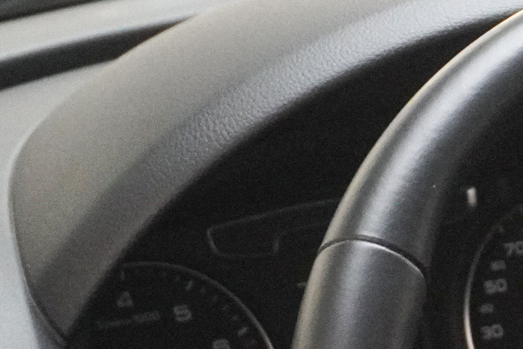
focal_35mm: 220
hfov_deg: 9.2
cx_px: 741
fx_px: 3194
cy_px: 522
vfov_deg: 6.2
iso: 6400
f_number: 6.3
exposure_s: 1/80
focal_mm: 39
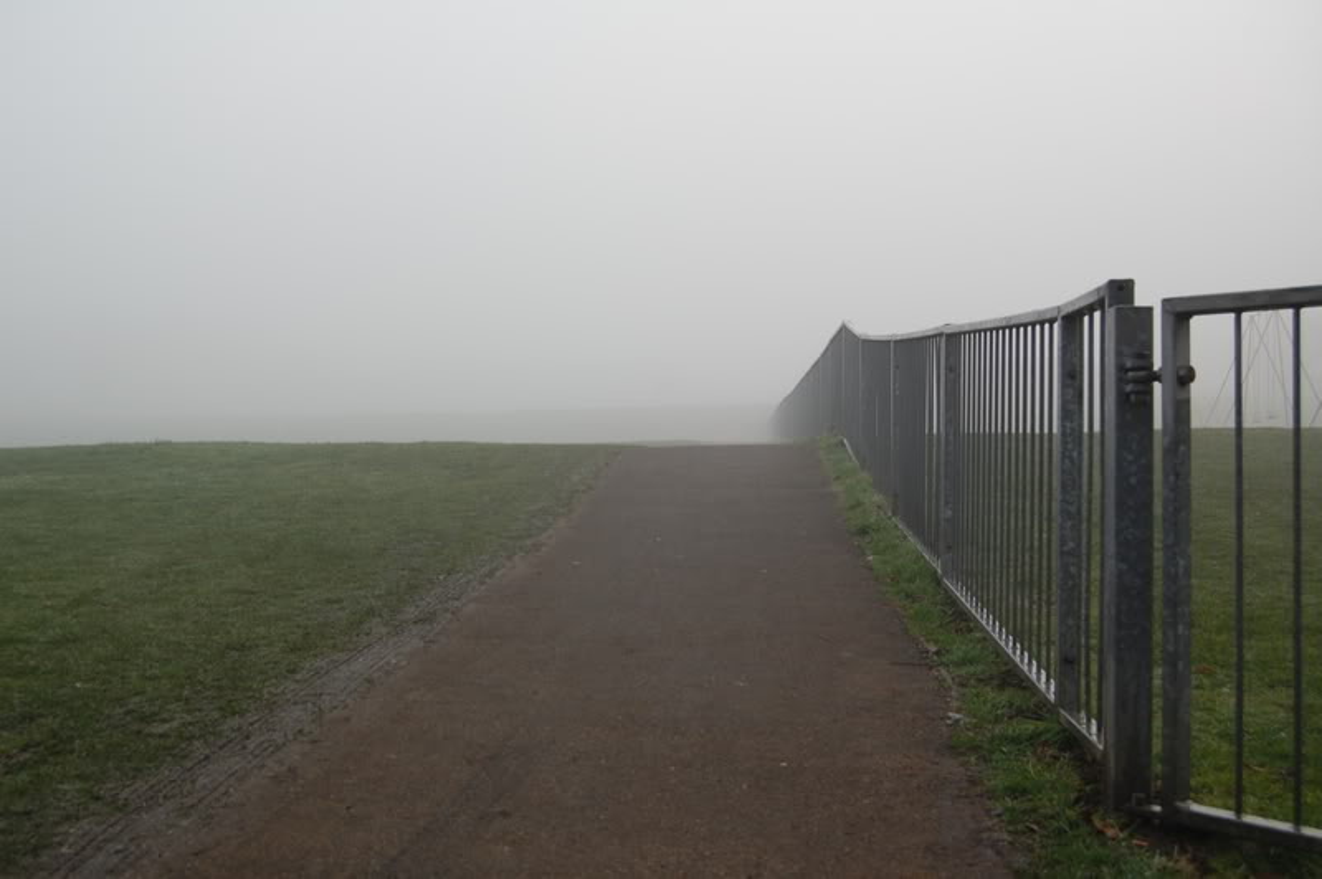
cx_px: 661
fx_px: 1431
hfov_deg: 49.6
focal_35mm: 39
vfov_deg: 34.2
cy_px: 440
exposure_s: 1/160
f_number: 6.3
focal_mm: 26
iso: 200
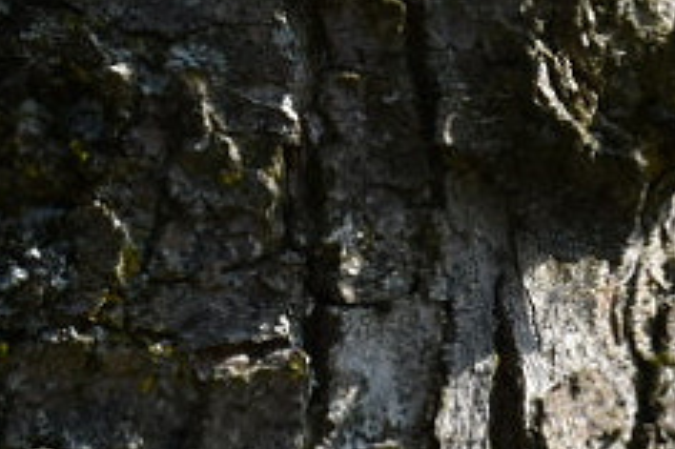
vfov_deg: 3.4
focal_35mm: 407
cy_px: 222
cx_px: 1442
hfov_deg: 5.0
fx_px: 7626
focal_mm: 40
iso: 320
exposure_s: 1/200
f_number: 16
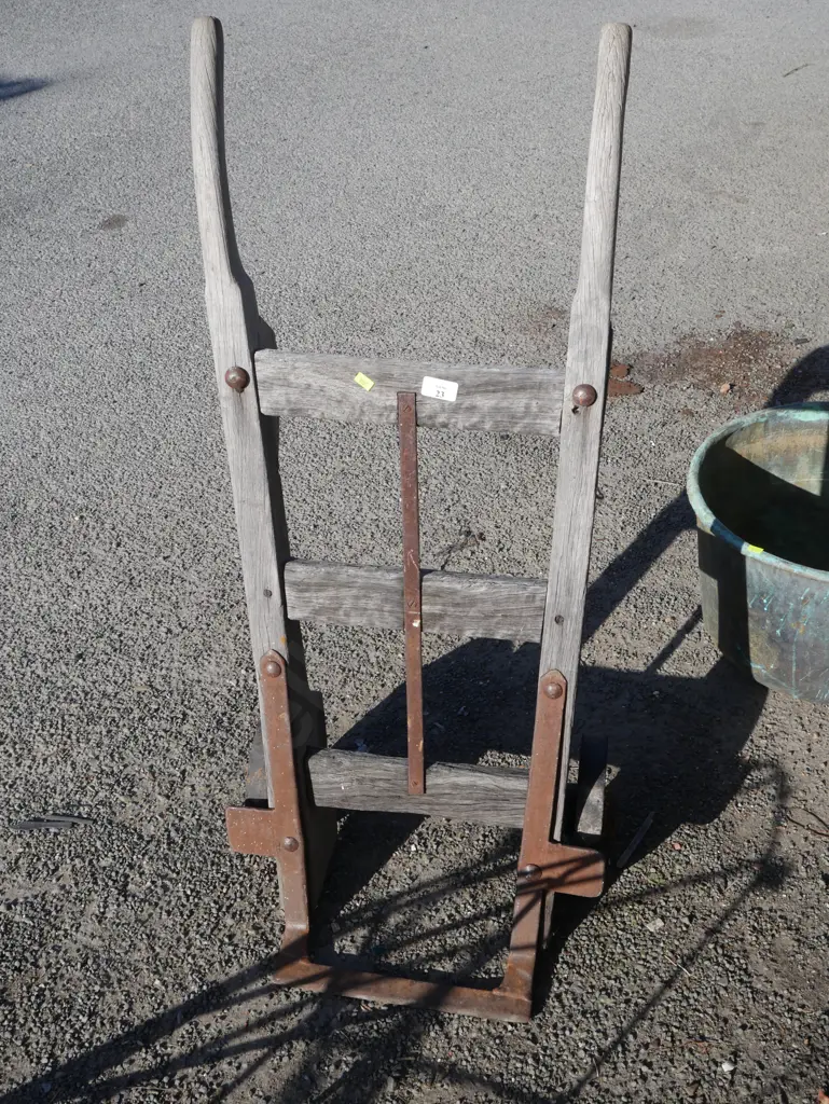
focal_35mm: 40
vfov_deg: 46.8
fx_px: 1276
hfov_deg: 36.0
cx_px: 414
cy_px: 552
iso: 200
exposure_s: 1/400
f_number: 8
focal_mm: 20
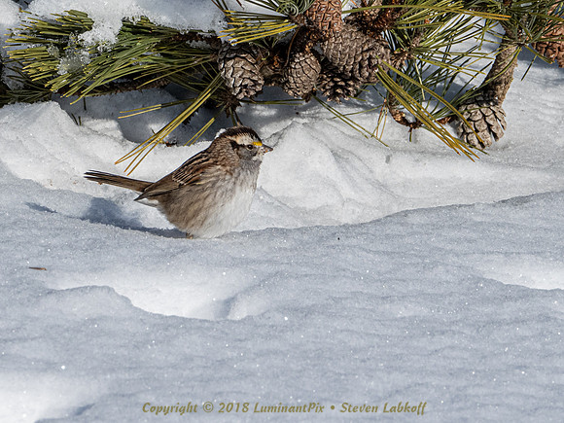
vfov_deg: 1.9
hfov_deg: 2.5
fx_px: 12858
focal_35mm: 789
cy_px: 125
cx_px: 239
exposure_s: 1/800
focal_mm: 280
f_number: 14
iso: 800
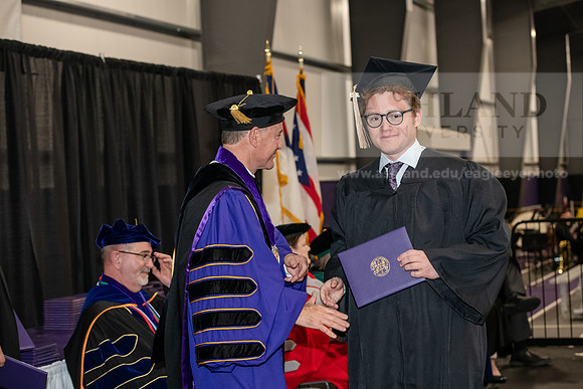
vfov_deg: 19.5
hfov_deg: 28.8
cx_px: 292
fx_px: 1134
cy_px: 194
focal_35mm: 70
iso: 2500
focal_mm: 70
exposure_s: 1/200
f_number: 5
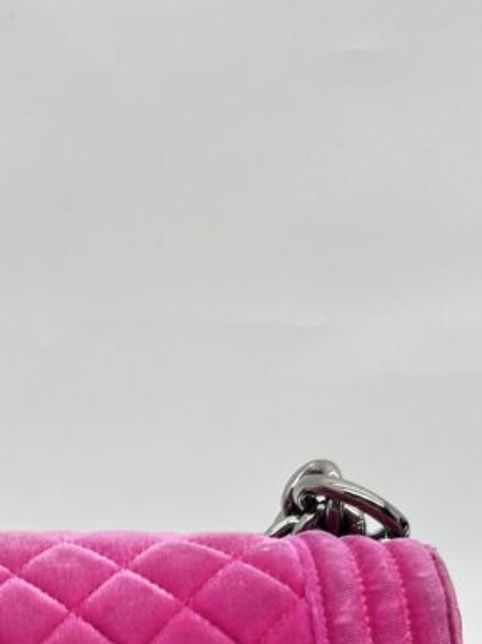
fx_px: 1282
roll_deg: +1.0
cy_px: 846
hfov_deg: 20.0
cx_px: -97
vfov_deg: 24.5
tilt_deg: -37.7
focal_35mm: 69
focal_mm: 5.7
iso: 32
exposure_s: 1/112
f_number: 1.5
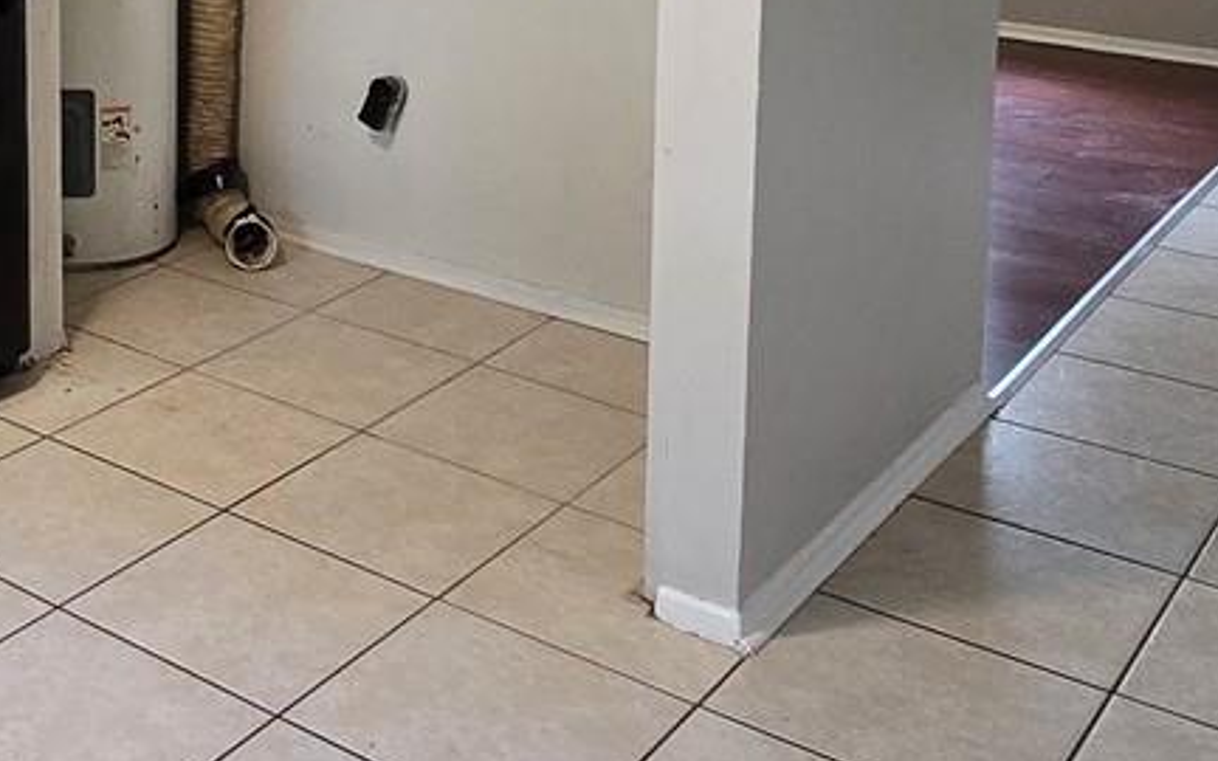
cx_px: 23
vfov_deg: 23.2
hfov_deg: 36.0
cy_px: -149
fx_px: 1693
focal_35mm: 51
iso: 250
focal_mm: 2.2
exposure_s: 1/60
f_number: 2.2
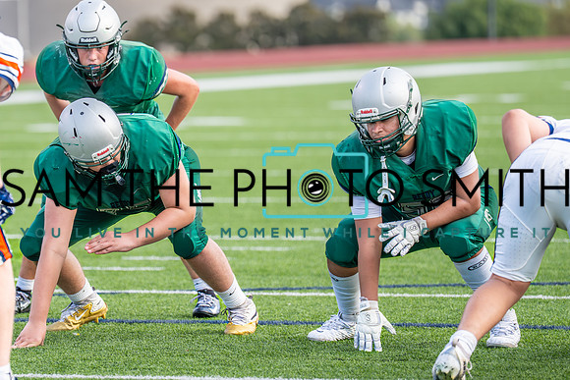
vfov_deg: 4.6
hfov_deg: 6.8
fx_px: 4772
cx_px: 115
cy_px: 172
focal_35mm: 301
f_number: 2.8
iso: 500
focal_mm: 178
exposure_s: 1/1600
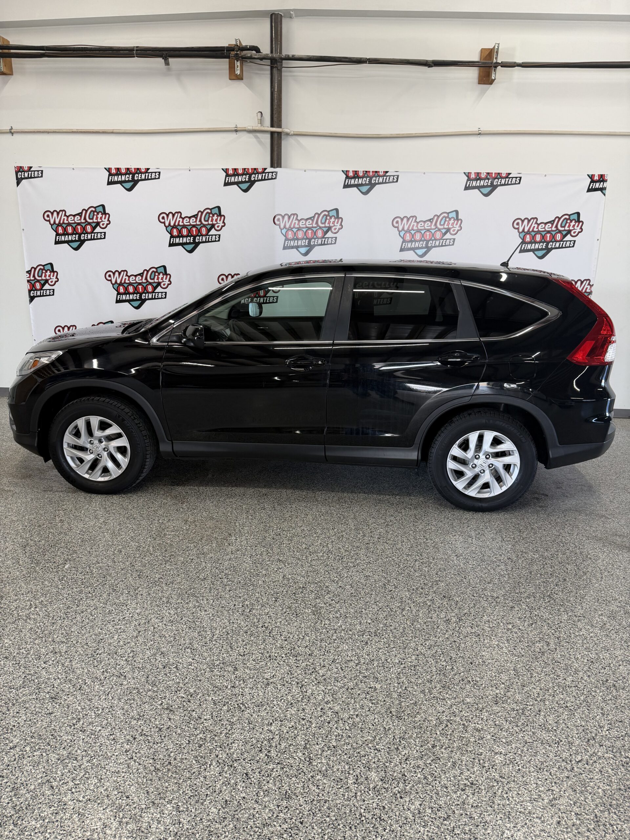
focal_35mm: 24
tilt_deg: -14.3
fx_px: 582
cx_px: 315
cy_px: 420
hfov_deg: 56.8
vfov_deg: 71.6
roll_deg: -1.4
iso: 125
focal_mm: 6.76
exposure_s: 1/120
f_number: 1.78
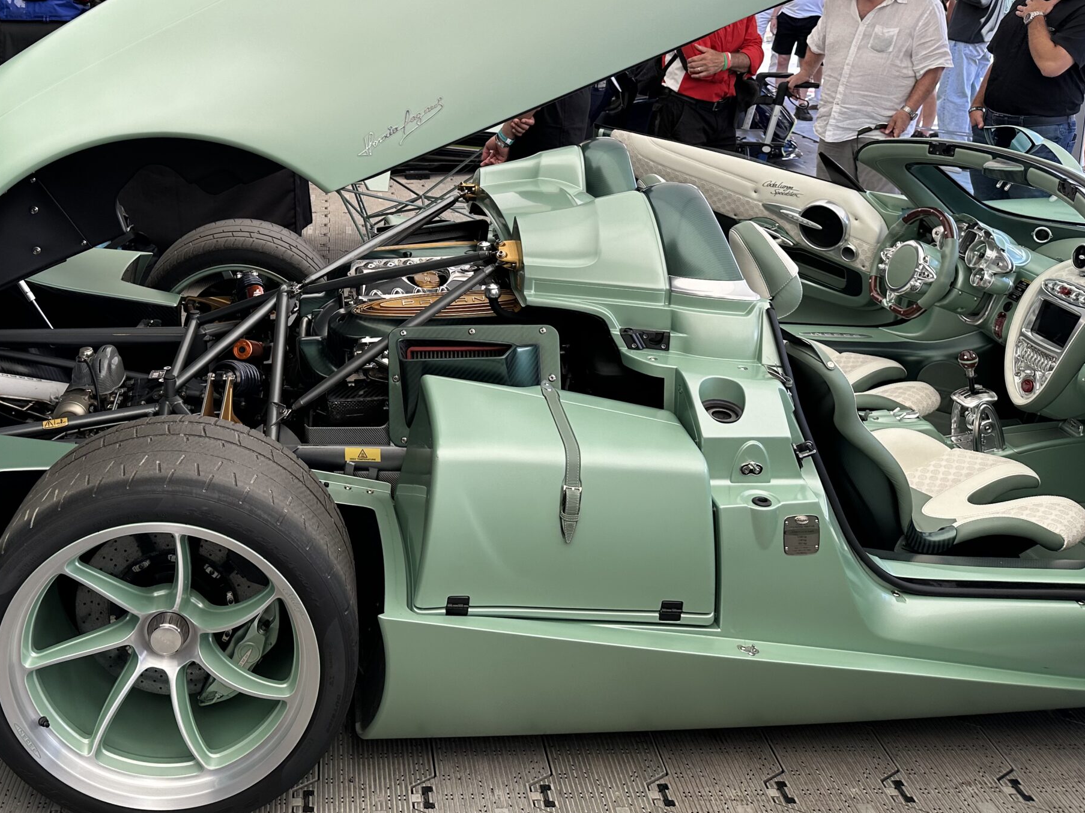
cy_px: 249
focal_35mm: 34
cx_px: 348
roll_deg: -1.1
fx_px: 1066
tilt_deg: -14.1
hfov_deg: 52.8
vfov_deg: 41.1
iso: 80
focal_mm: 6.86
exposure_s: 1/718
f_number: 1.78
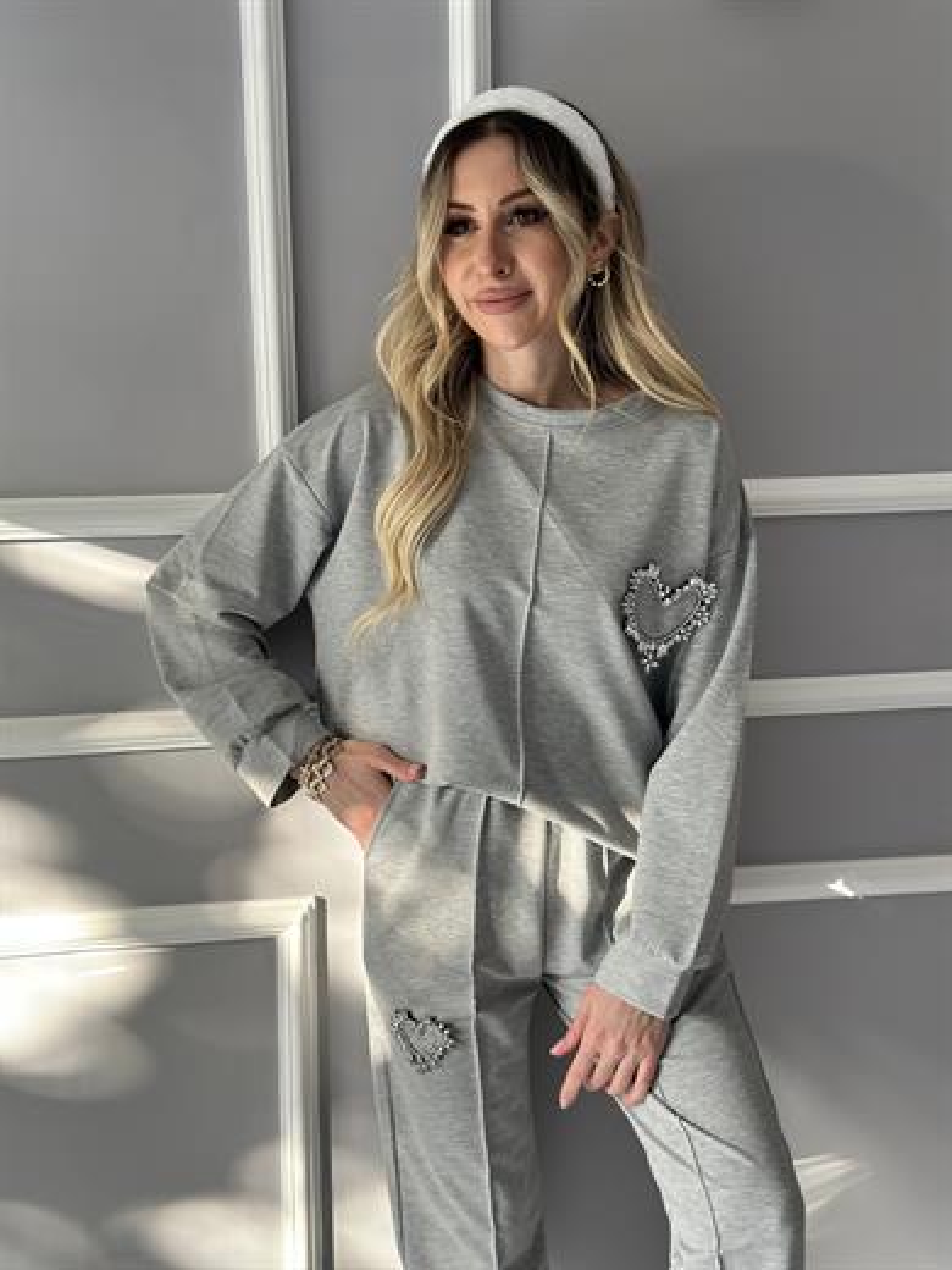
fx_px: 1760
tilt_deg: -7.7
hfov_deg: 30.3
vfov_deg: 39.7
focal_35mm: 48
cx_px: 476
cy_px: 635
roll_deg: +0.7
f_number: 1.78
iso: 125
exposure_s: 1/61
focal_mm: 6.86
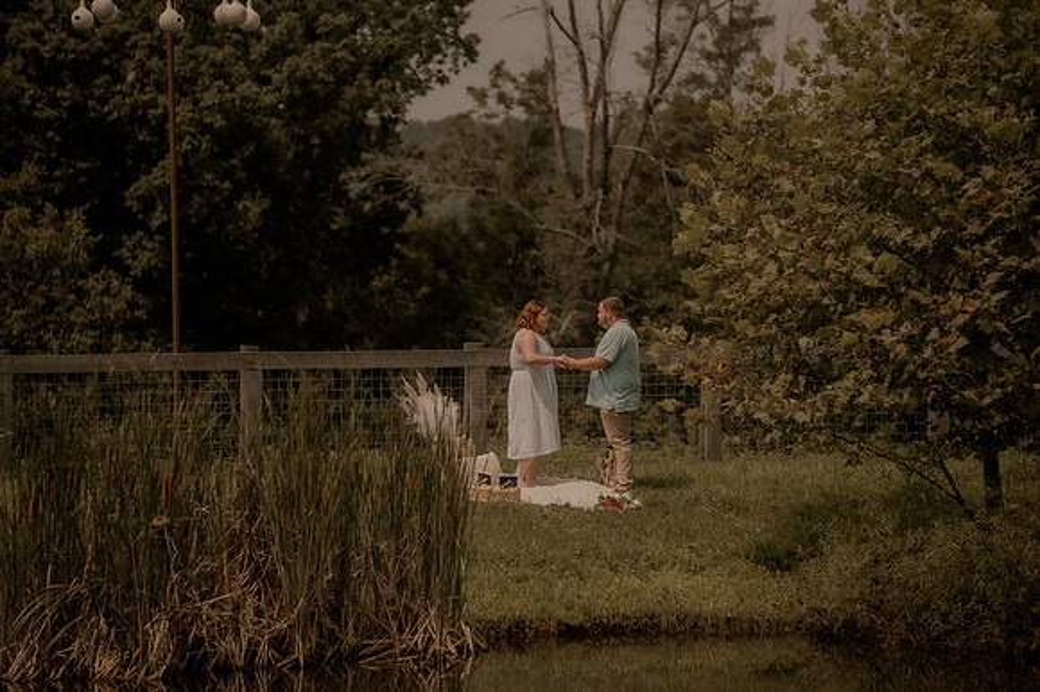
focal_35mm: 163
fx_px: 4693
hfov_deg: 12.6
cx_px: 501
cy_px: 353
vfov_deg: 8.4
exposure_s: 1/1600
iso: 125
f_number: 2.8
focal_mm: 155
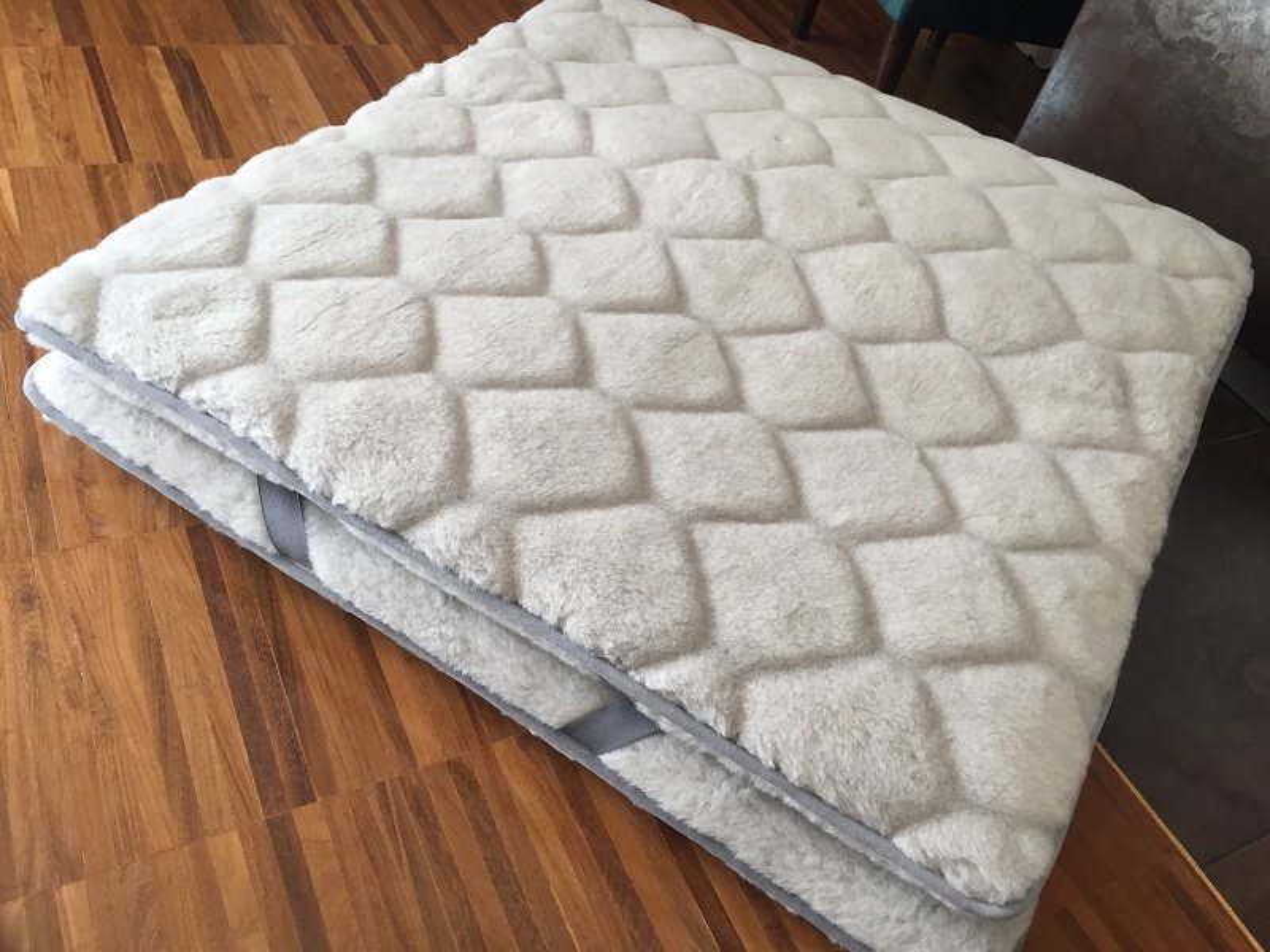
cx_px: 635
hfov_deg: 61.7
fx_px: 1064
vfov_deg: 48.2
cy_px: 476
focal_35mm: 29
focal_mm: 4.15
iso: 40
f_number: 2.2
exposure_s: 1/33
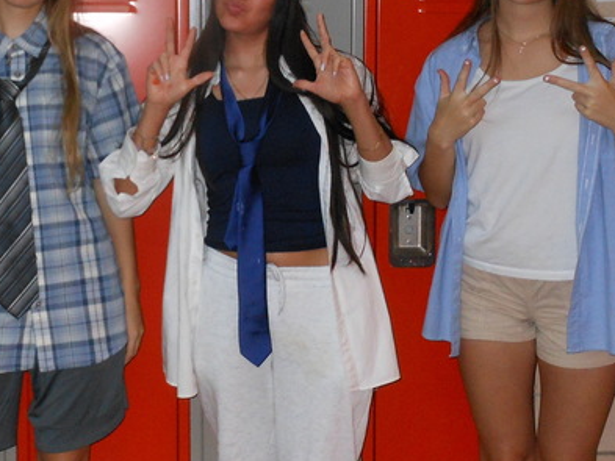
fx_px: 1297
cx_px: 175
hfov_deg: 26.4
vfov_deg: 19.9
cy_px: 80
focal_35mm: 73
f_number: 3.7
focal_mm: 5
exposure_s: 1/25
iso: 250
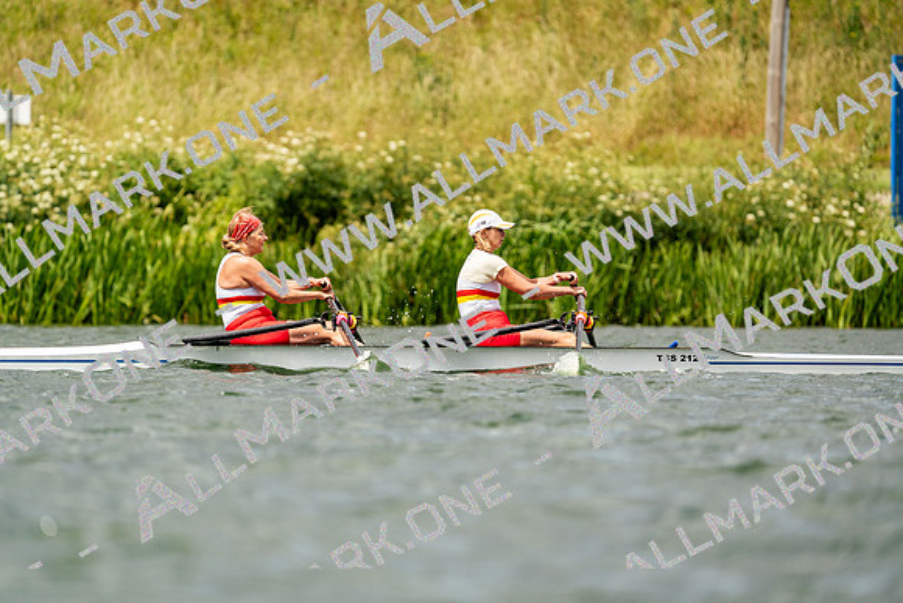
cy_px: 302
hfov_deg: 4.2
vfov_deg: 2.8
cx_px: 452
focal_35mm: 489
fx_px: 12268
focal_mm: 489
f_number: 6.3
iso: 320
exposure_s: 1/2000
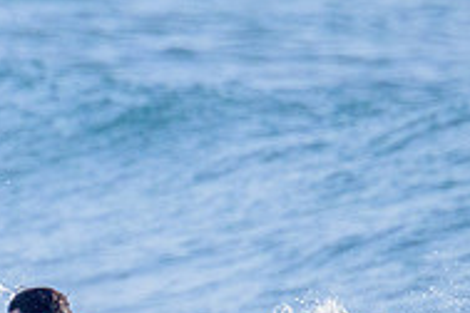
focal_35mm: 3184
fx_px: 41566
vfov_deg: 0.4
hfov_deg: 0.6
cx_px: -171
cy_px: 337
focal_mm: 800
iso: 2500
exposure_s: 1/2000
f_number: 13
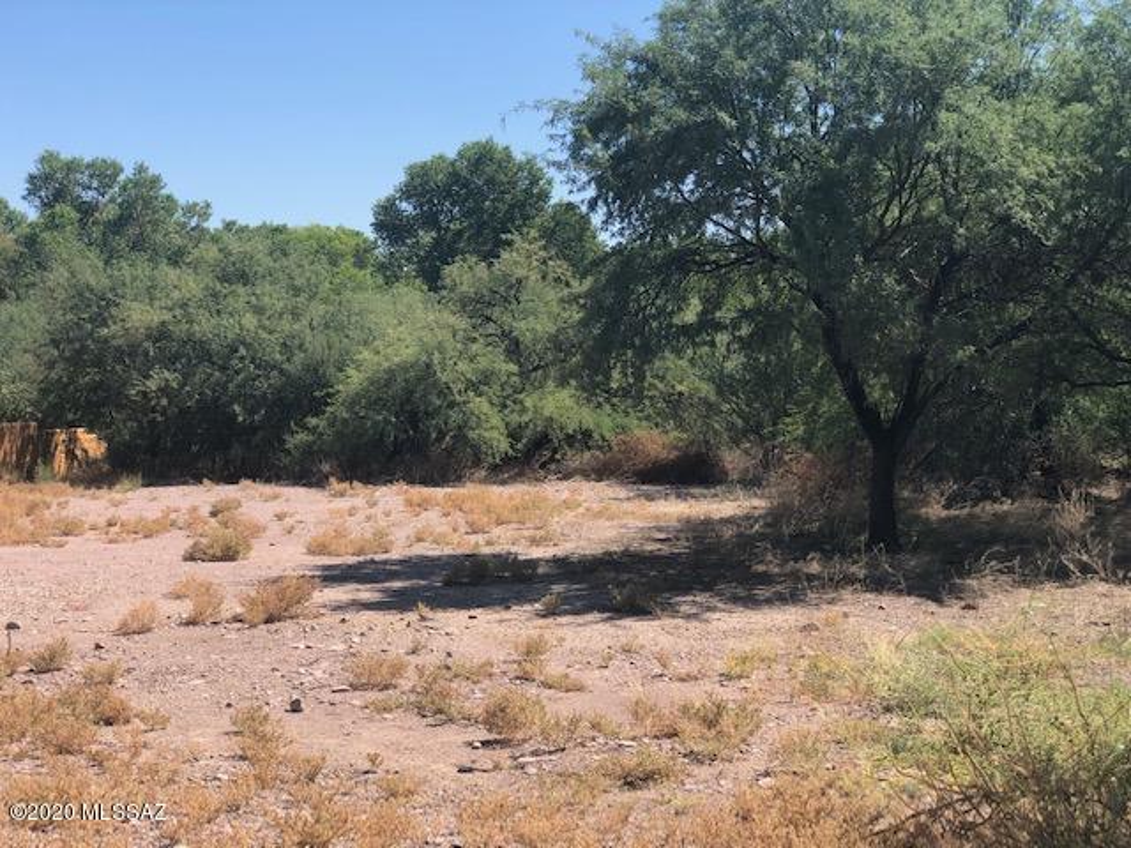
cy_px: 424
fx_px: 1862
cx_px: 566
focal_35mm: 57
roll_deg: -0.8
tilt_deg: -3.3
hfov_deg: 33.8
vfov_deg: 25.7
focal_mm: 6.6
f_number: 2.8
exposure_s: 1/500
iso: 20
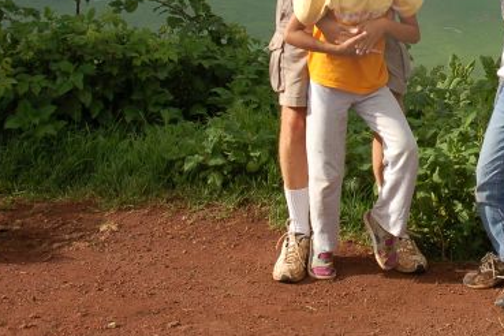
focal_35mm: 91
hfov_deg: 21.7
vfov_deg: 14.8
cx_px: 488
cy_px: -8
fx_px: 1274
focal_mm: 28
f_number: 10
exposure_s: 1/250
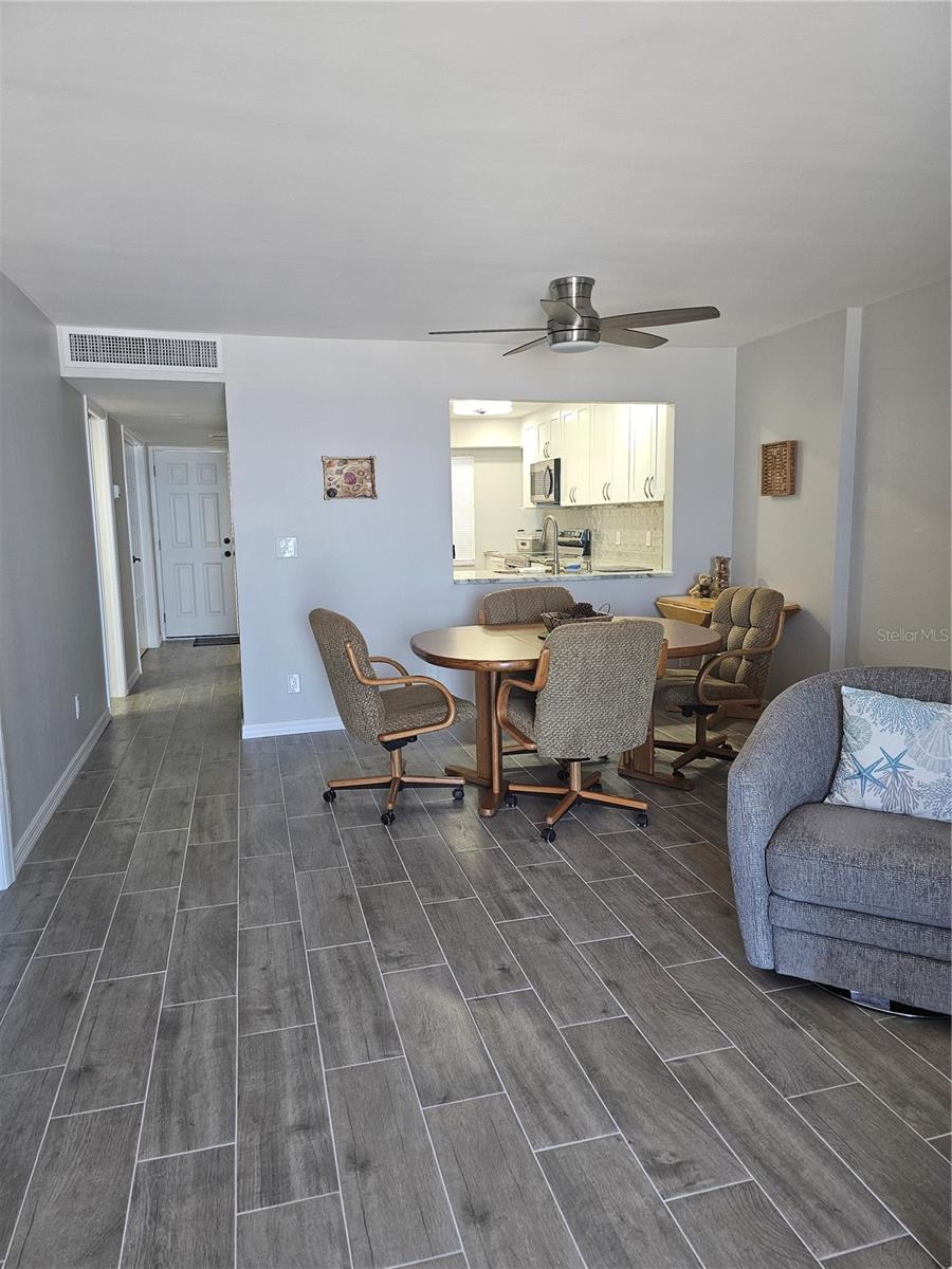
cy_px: 634
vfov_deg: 73.9
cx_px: 476
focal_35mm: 23
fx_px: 843
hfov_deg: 58.9
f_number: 1.7
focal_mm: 6.3
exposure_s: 1/120
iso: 200
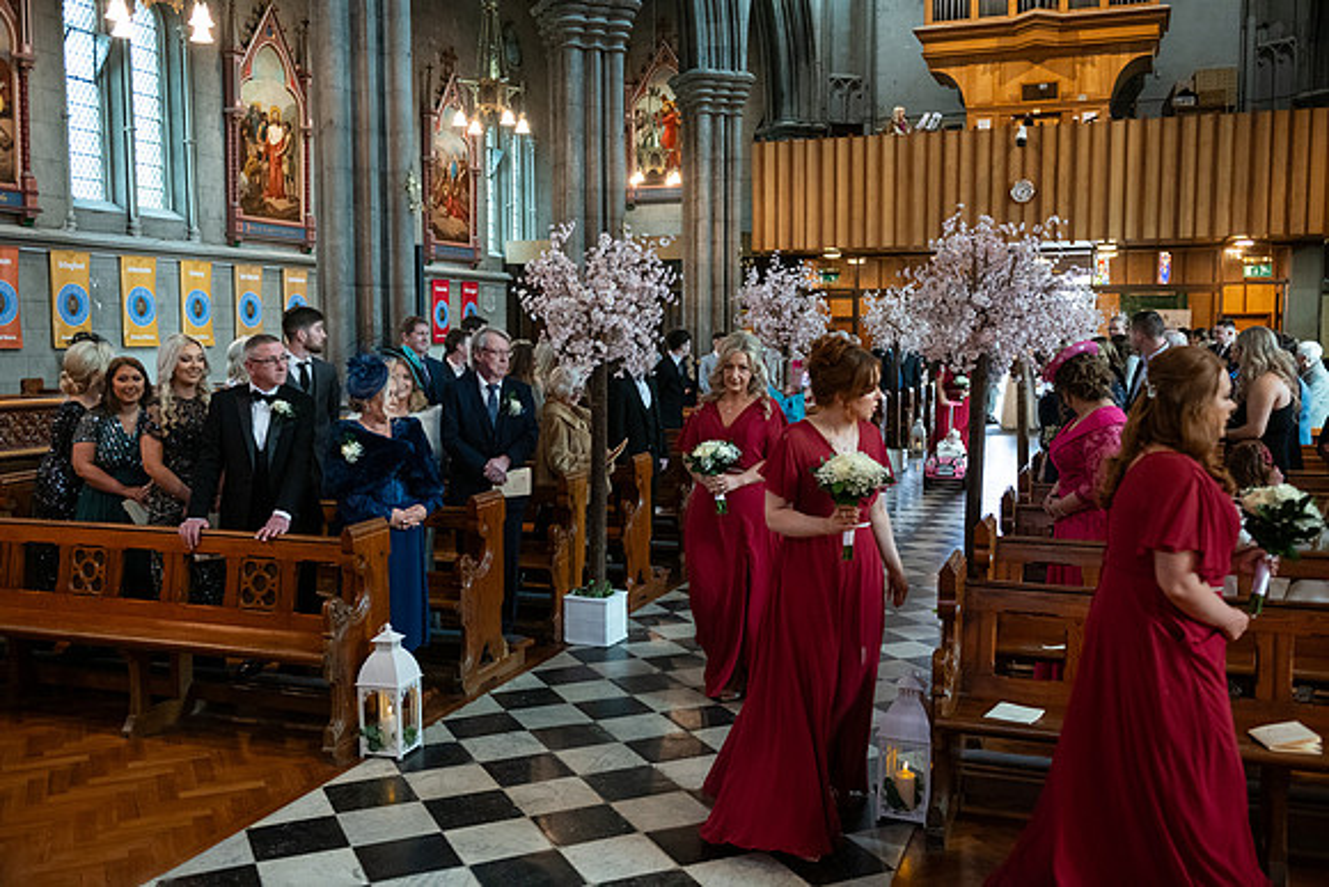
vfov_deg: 38.9
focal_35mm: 34
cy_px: 444
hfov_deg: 55.8
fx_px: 1255
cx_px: 664
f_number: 3.5
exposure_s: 1/160
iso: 1250
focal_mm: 34
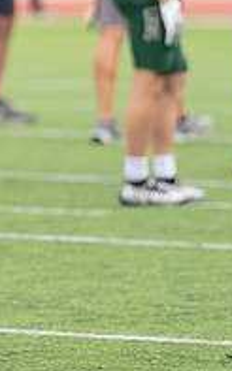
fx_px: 7178
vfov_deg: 3.0
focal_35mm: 709
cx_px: -205
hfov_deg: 1.8
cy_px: -52
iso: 250
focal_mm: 178
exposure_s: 1/1250
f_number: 2.8
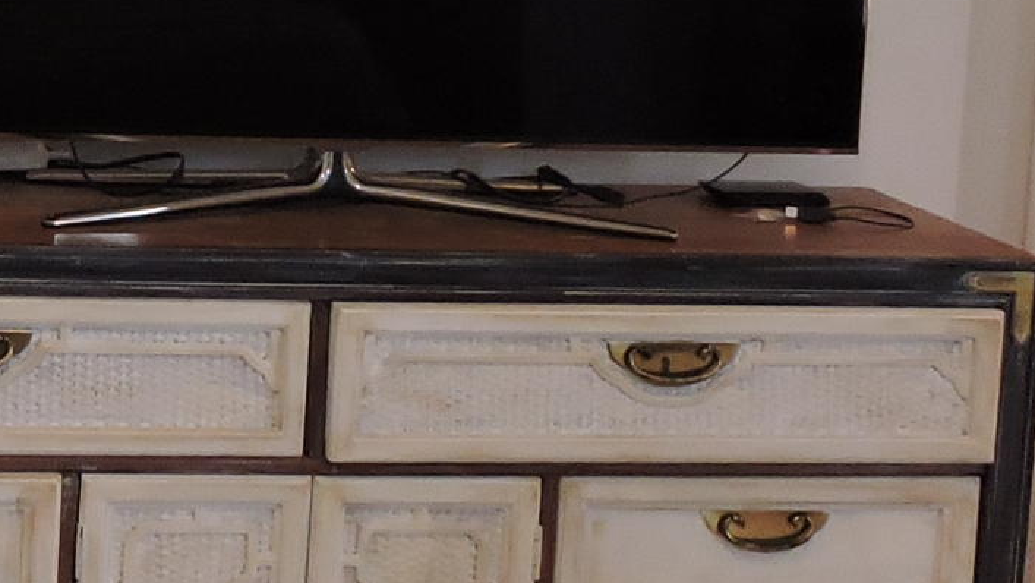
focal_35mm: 111
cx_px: -38
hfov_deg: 18.7
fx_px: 3047
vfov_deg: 10.8
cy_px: -62
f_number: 3.3
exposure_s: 1/30
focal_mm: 4.3
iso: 360
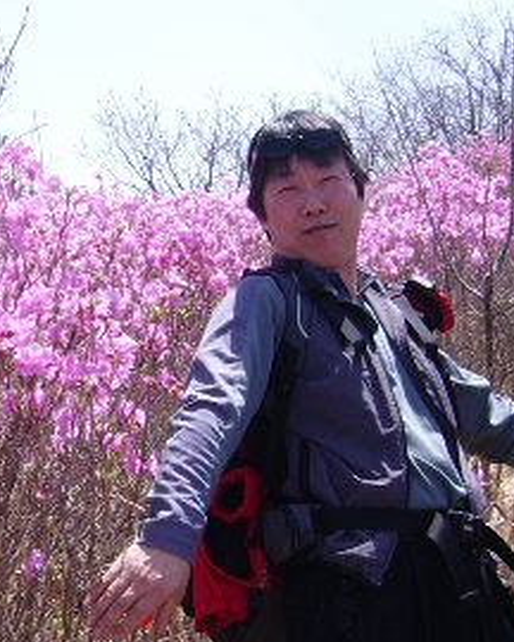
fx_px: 1540
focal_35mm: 81
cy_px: 376
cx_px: 76
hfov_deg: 18.7
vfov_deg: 23.5
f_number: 5.8
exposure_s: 1/192
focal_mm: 5.95
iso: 50
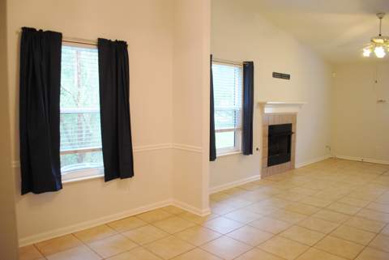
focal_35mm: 27
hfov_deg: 67.3
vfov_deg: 48.0
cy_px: 130
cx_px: 194
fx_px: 292
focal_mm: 18
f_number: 3.5
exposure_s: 1/50
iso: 400
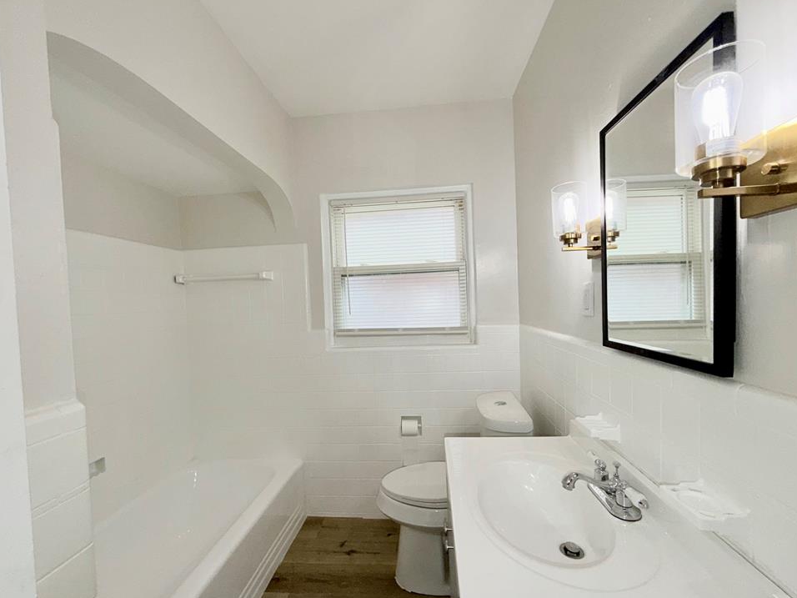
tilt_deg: -1.6
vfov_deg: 81.7
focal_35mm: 15
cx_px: 400
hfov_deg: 98.2
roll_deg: +2.4
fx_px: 345
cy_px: 313
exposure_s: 1/120
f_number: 2.2
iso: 25
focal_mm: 2.22
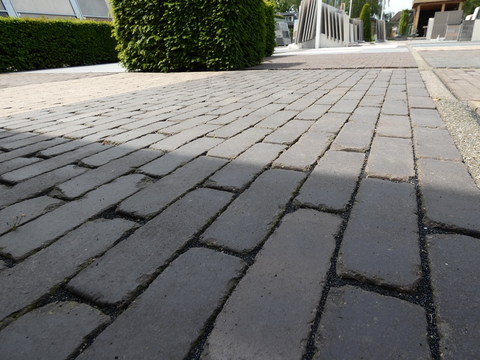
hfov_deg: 81.7
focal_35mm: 20
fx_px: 277
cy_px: 180
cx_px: 240
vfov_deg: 66.0
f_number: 2.8
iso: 80
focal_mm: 3.6
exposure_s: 1/800
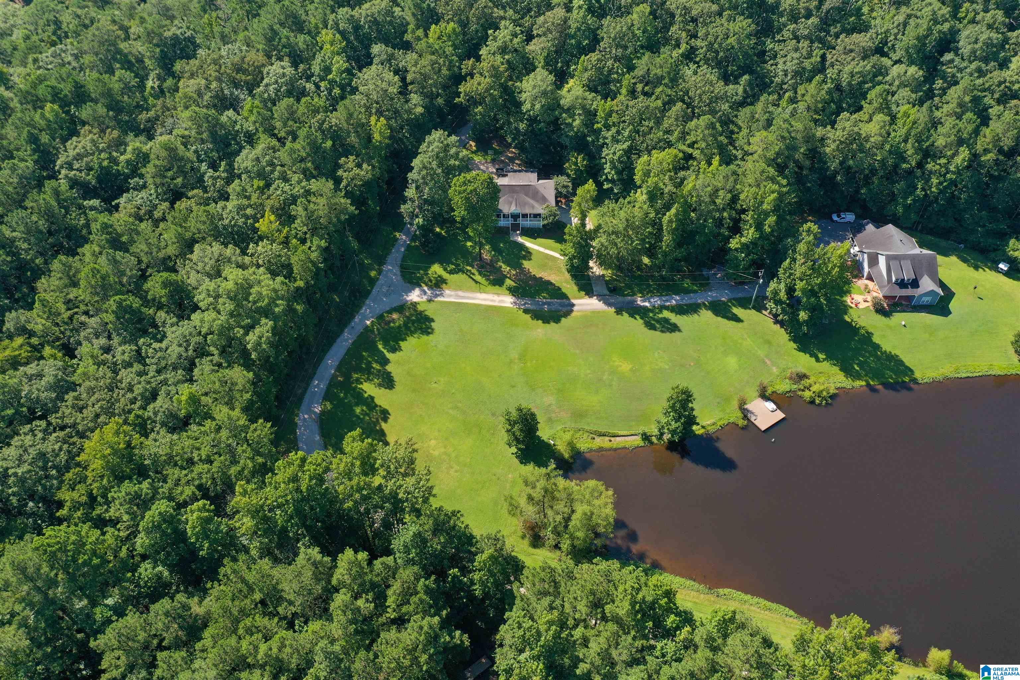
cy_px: 340
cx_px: 510
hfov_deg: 65.5
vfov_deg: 46.4
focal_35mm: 28
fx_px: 793
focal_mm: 10.26
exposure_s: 1/200
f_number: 5
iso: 100
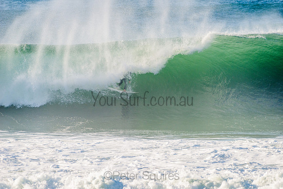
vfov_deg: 2.8
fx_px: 3931
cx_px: 142
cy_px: 94
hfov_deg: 4.1
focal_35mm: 500
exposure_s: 1/1600
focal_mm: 500
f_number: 5.6
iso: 280
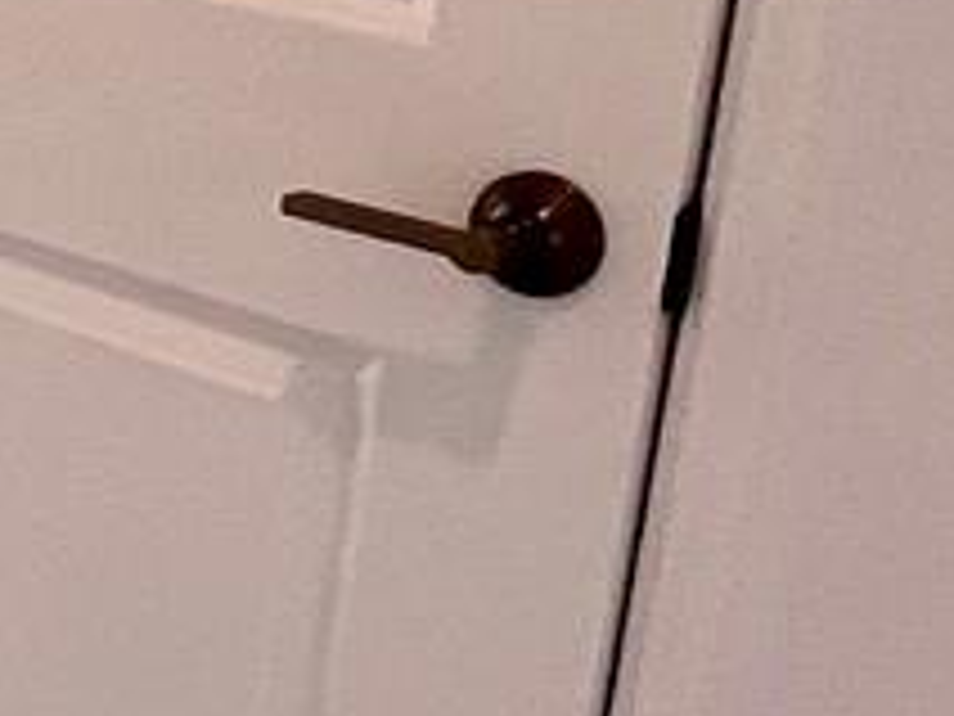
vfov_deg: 14.9
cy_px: 41
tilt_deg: -14.0
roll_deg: +0.2
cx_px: -1300
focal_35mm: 98
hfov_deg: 14.1
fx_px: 2701
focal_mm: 1.57
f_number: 1.8
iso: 50
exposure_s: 1/120
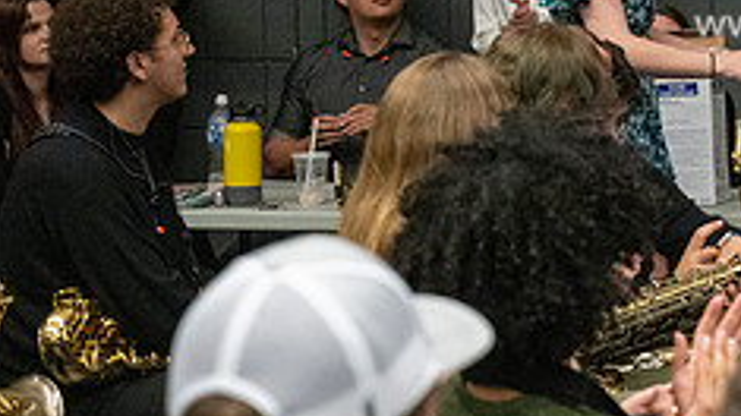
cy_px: -87
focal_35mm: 181
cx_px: 911
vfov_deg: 6.7
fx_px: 3555
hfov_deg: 11.6
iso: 10000
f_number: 4
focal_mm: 70
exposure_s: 1/500
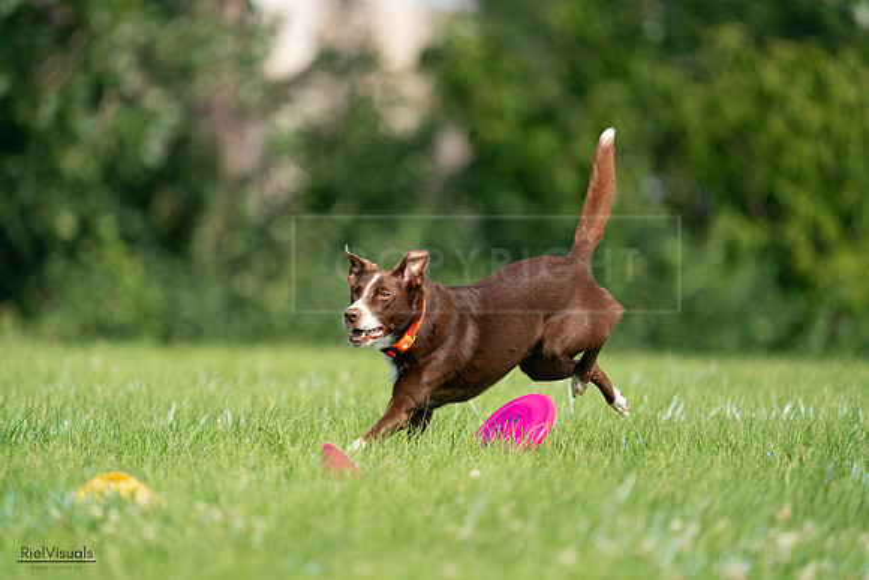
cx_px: 434
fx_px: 14486
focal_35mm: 600
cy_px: 290
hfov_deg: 3.4
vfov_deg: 2.3
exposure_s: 1/4000
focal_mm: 600
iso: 1600
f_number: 6.3
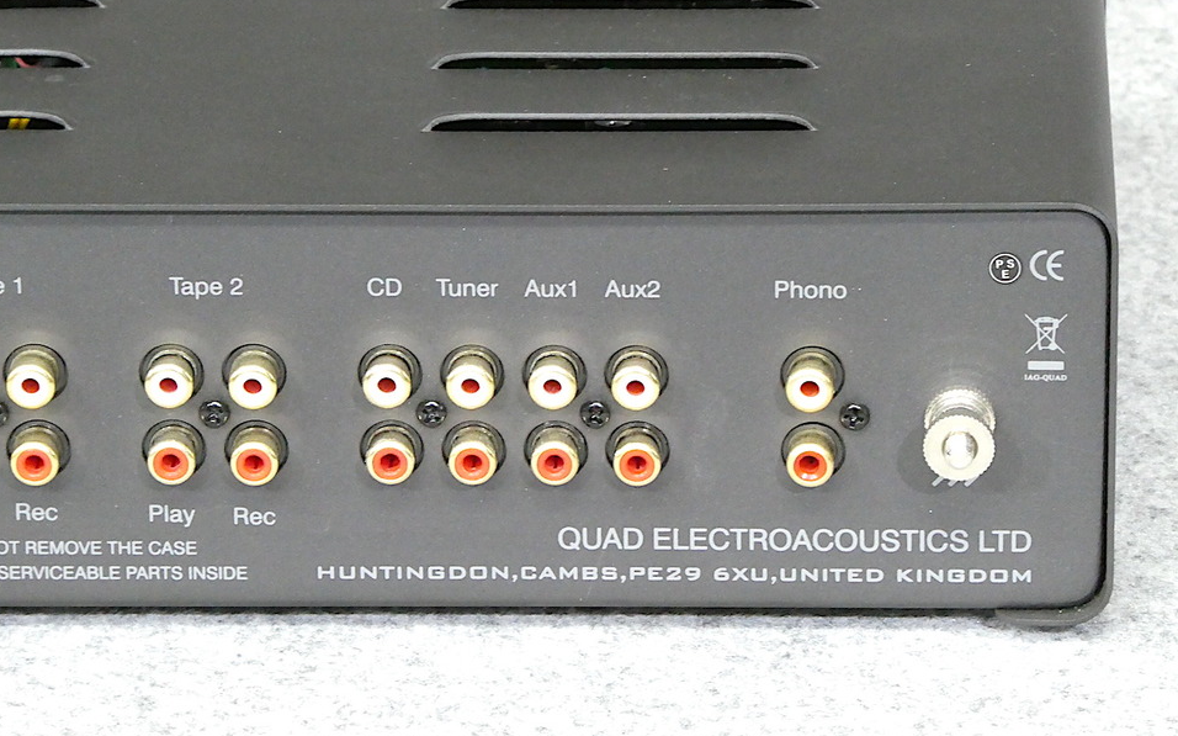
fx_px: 7896
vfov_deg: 5.3
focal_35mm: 246
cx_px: 588
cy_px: 419
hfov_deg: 8.5
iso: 1600
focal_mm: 41.4
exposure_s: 1/10
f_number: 6.3
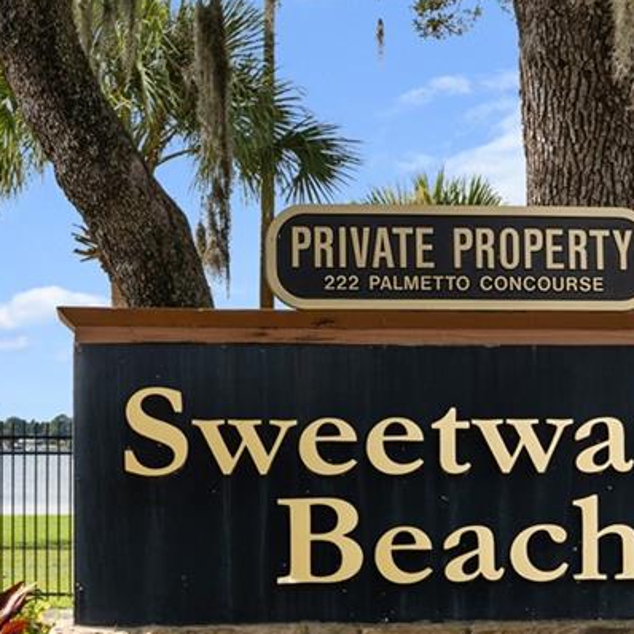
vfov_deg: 17.5
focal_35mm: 99
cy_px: 436
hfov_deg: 17.5
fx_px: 2051
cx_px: 449
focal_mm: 29
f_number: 7.1
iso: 200
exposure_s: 1/125
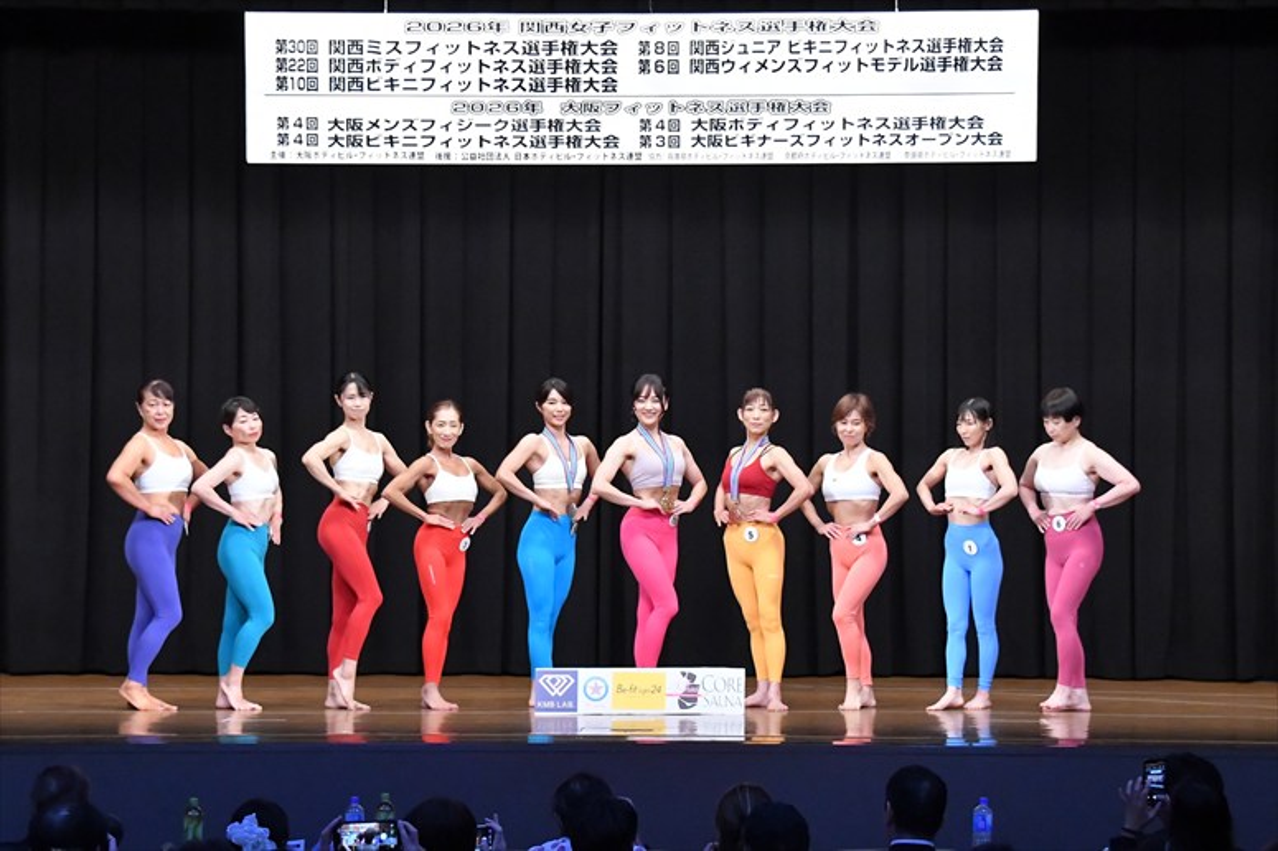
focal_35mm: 108
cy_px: 426
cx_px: 639
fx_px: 3832
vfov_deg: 12.7
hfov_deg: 18.9
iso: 8000
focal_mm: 72
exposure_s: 1/400
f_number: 5.6
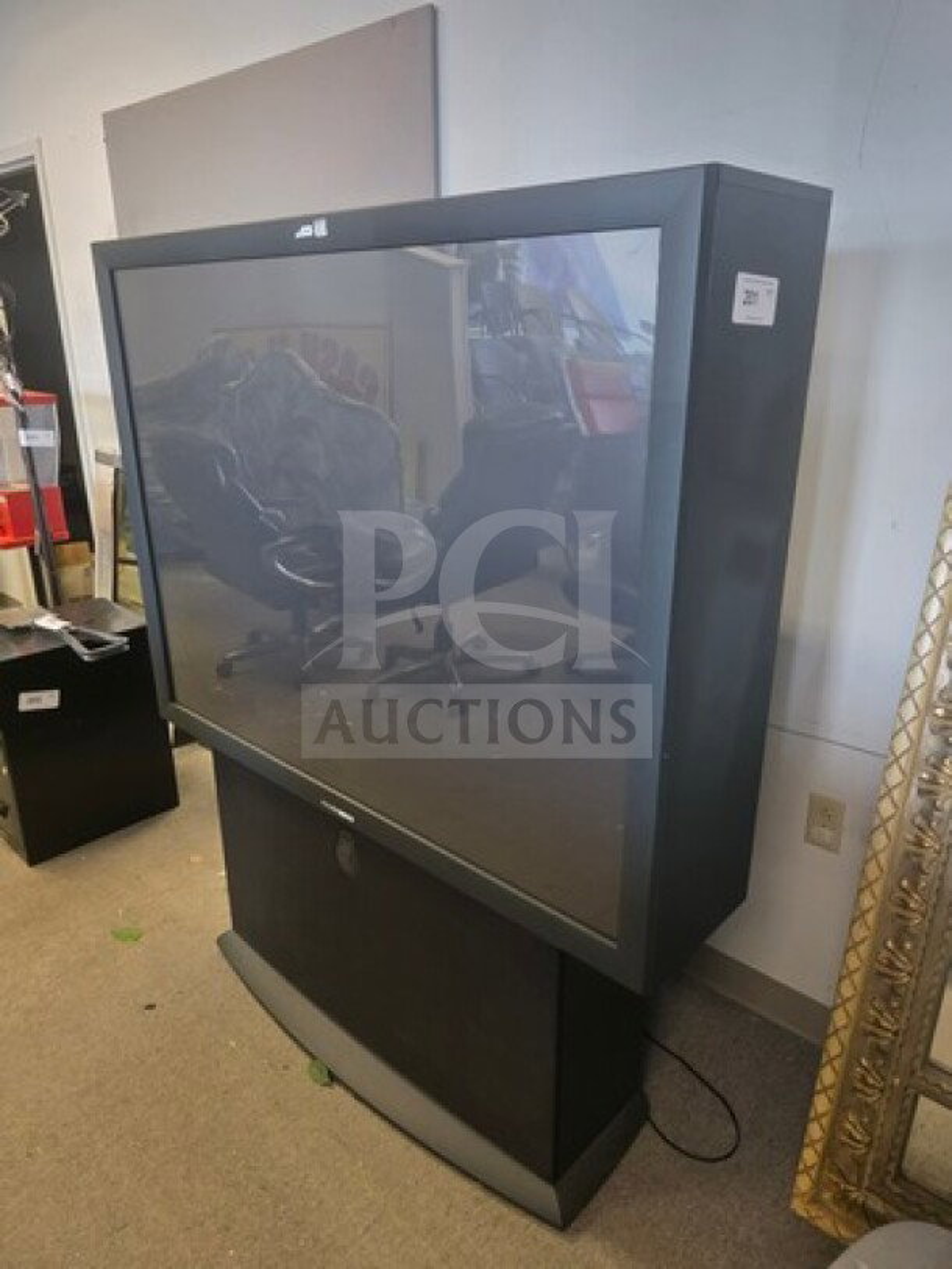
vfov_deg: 73.9
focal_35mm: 23
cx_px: 476
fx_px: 843
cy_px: 634
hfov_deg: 58.9
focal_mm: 6.3
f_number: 1.7
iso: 800
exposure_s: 1/120
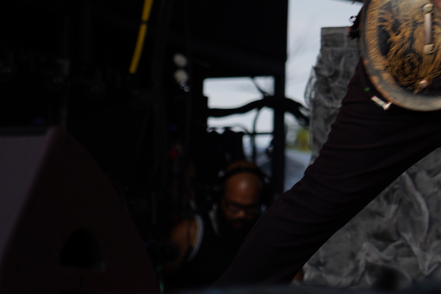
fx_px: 3209
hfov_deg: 7.8
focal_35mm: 262
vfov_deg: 5.2
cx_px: 495
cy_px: -25
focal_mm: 105
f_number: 4
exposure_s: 1/125
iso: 100
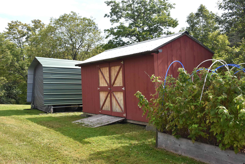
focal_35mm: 36
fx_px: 245
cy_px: 82
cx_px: 122
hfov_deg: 53.1
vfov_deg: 36.9
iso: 720
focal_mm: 24
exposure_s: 1/500
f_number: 8
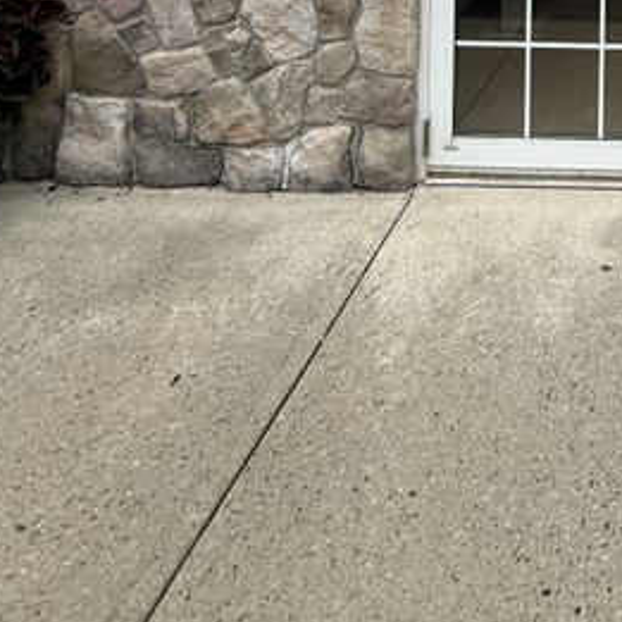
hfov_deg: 36.5
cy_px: -255
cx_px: 698
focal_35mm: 38
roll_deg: -0.7
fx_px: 773
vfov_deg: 30.4
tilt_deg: +1.2
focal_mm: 2.22
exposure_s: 1/433
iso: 50
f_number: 2.2
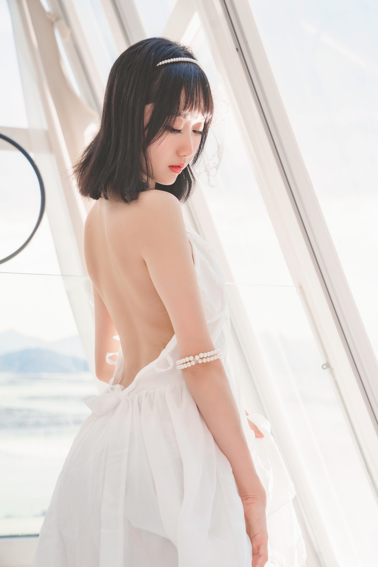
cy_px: 284
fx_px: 929
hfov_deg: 23.0
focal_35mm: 59
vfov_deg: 33.9
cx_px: 189
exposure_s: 1/200
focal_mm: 59
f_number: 5
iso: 100
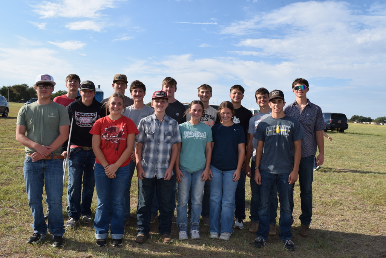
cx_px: 193
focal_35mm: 30
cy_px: 129
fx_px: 322
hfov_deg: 61.9
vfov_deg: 43.6
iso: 100
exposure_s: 1/200
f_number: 10
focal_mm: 20
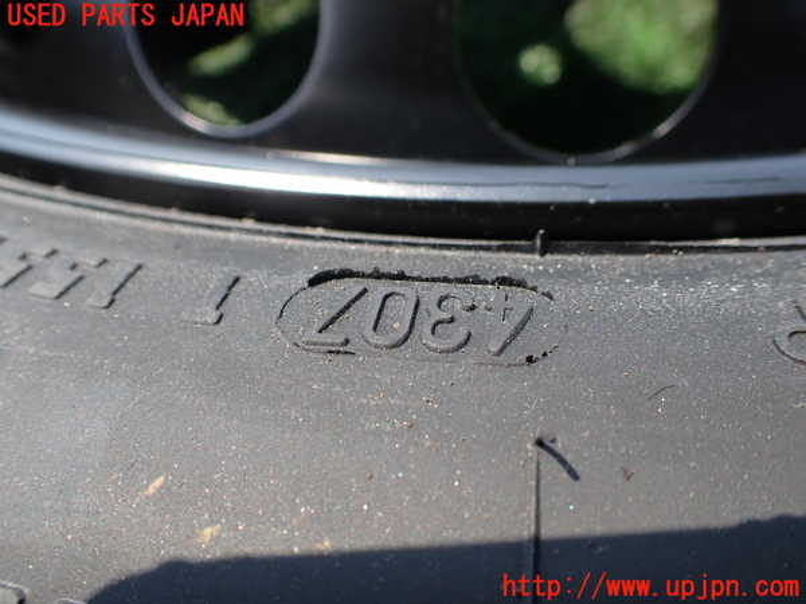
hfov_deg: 60.0
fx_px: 699
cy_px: 302
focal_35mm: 30
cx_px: 403
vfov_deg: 46.8
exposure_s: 1/500
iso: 100
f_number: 3.2
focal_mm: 5.4
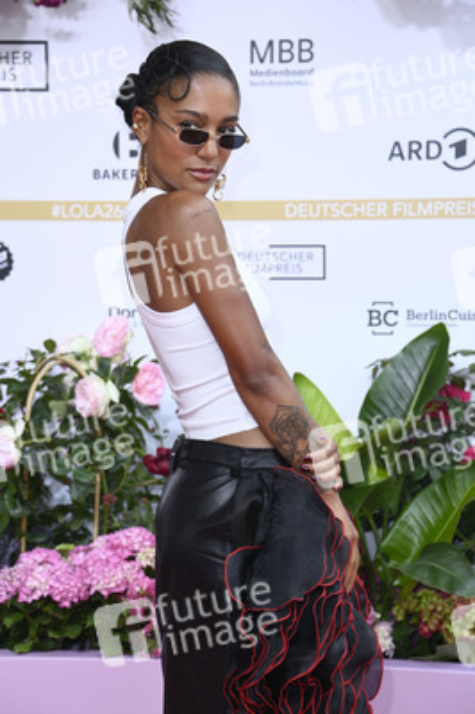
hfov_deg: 13.9
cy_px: 357
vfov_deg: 20.8
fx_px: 1943
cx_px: 238
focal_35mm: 98
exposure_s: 1/250
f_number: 5.6
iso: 640
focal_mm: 98
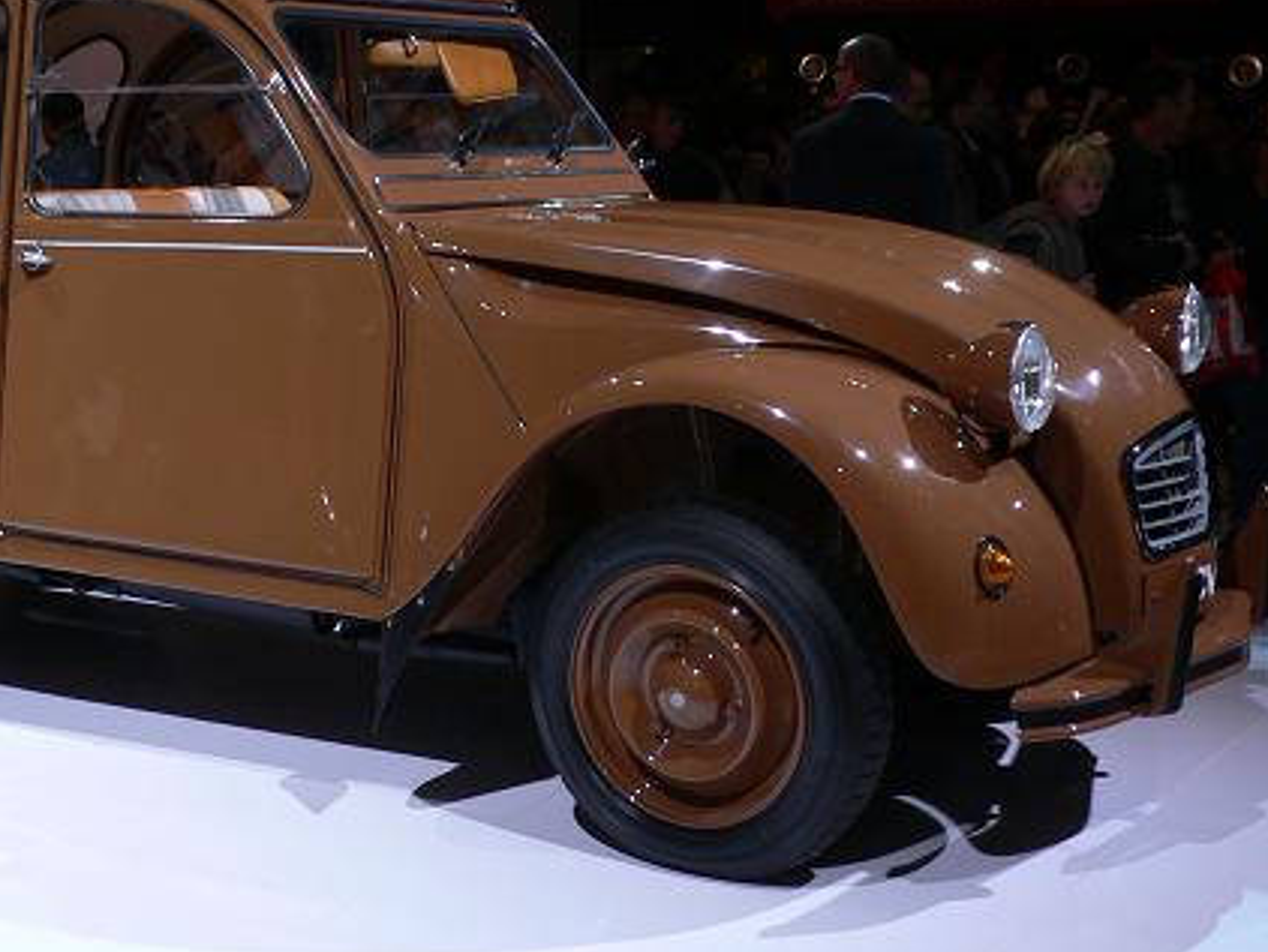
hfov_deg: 32.6
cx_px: 309
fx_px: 2126
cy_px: 456
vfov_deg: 25.3
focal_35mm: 58
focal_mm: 6.3
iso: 80
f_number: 3.6
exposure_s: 1/100
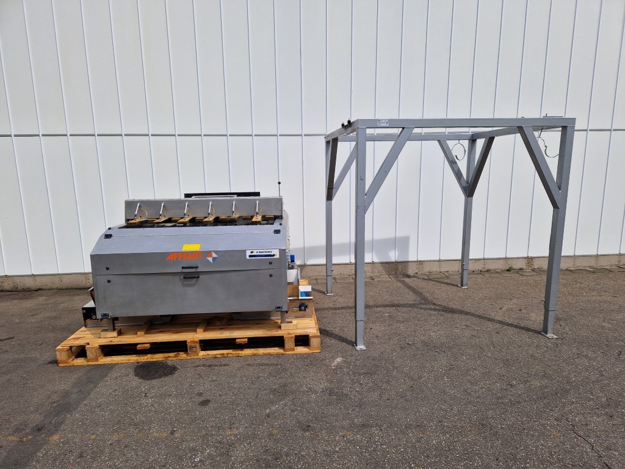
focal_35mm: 23
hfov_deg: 73.9
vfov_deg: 58.9
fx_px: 415
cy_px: 234
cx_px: 312
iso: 50
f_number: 1.8
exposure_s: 1/3352
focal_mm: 5.4
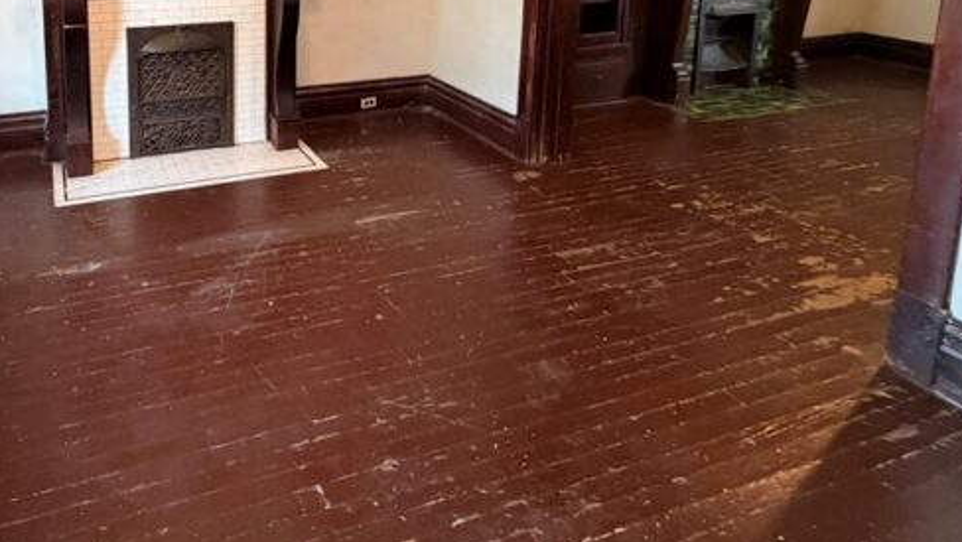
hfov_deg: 69.5
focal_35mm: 25
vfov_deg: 40.1
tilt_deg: -8.6
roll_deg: +0.0
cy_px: -8
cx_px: 248
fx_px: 638
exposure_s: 1/60
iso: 500
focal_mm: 2.22
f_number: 2.2
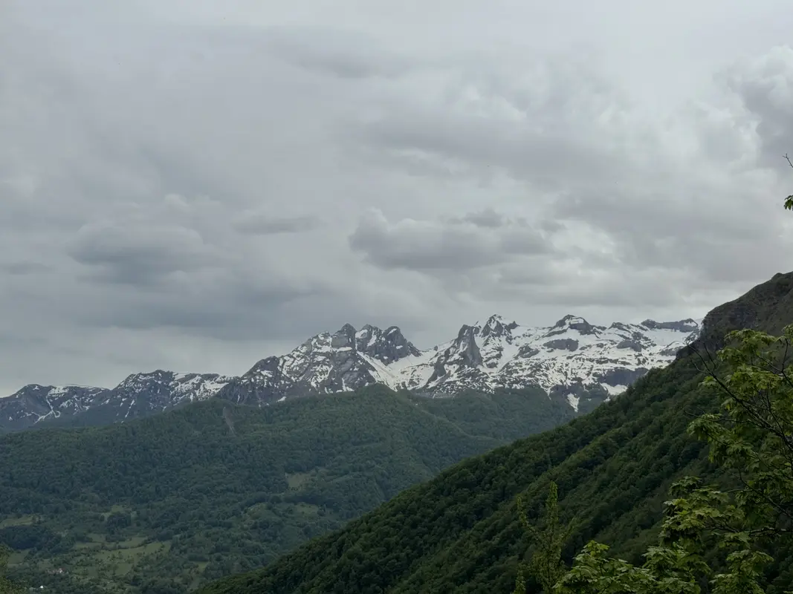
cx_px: 396
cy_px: 297
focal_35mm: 48
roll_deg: -0.3
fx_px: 1099
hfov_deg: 39.7
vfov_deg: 30.3
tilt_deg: +8.8
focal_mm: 6.76
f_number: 1.78
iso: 64
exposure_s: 1/15385
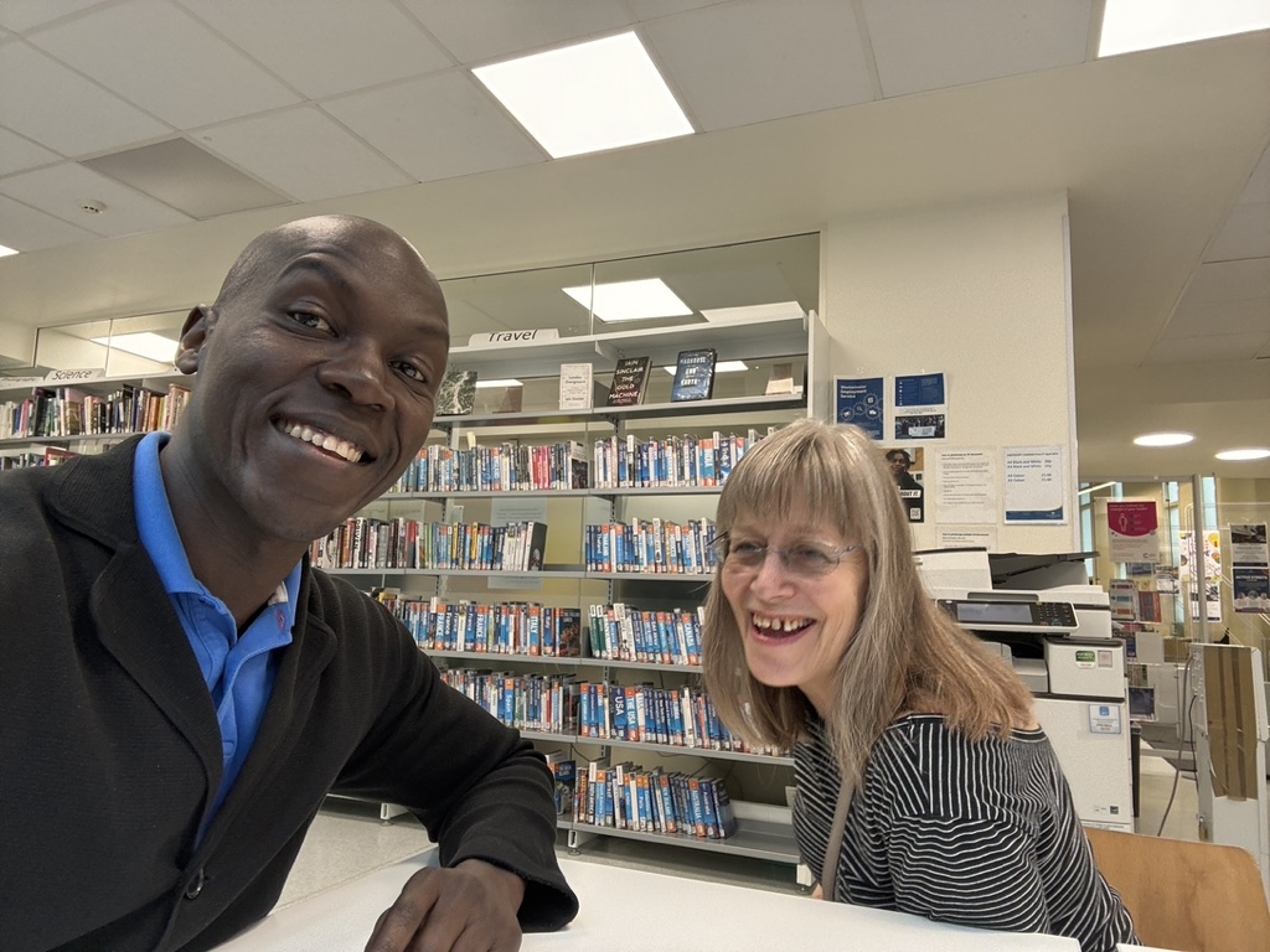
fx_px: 844
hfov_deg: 73.9
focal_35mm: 23
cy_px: 476
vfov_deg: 58.9
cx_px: 635
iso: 100
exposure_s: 1/50
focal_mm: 2.69
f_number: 1.9
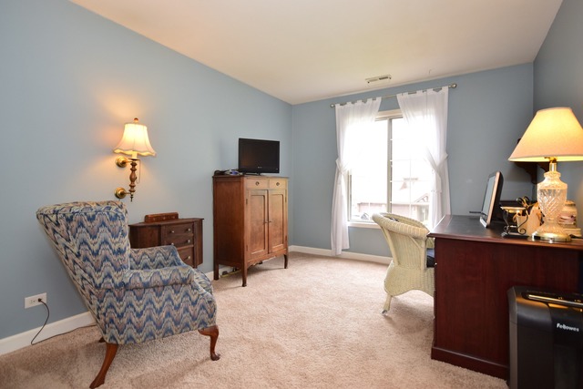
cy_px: 194
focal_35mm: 18
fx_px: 292
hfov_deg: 90.0
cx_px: 292
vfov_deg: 67.4
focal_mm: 12
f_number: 6.3
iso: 500
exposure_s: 1/60
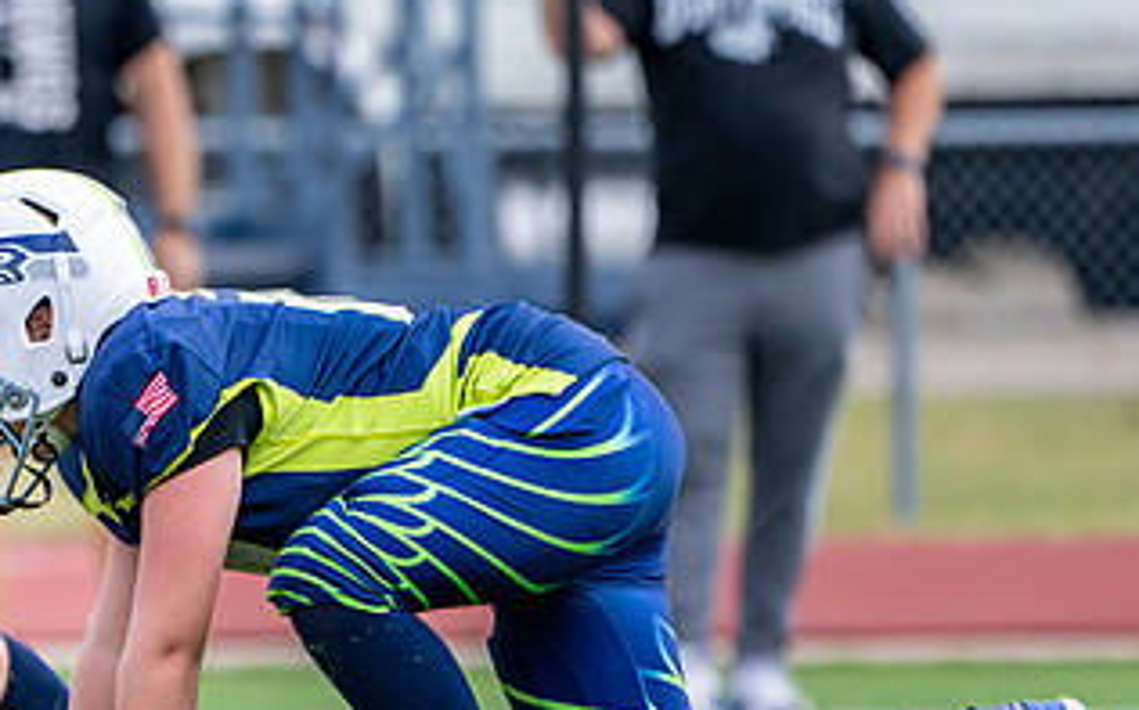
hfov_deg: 2.3
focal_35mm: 932
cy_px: 422
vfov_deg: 1.4
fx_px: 28910
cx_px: 139
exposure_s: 1/2000
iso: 800
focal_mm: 400
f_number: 5.6
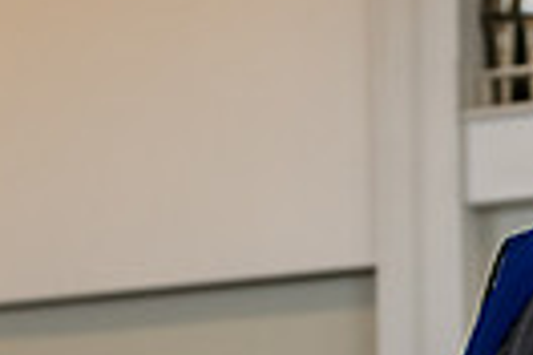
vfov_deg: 4.2
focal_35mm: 330
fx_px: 4885
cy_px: 329
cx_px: 896
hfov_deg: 6.1
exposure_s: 1/200
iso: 1600
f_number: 4.5
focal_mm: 75
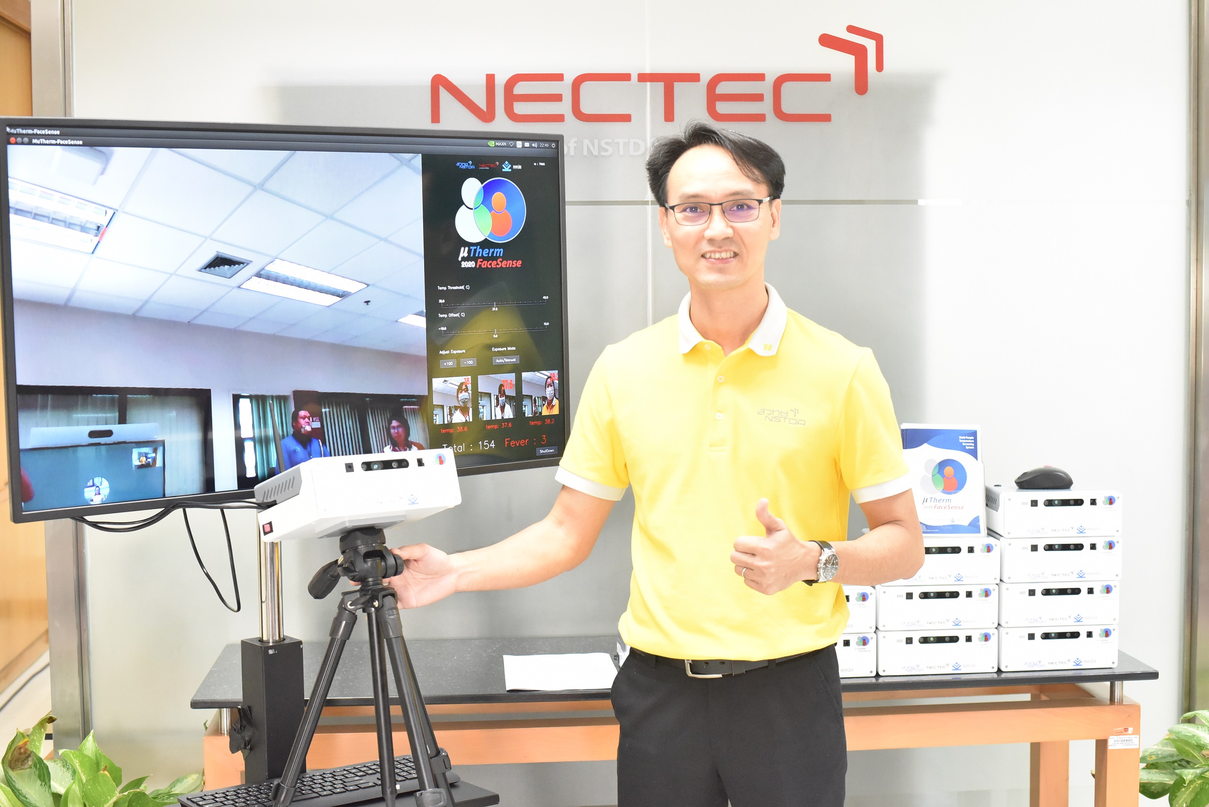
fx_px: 1679
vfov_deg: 27.0
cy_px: 404
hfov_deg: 39.6
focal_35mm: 50
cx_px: 604
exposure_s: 1/125
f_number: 5.6
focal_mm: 50
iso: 6400
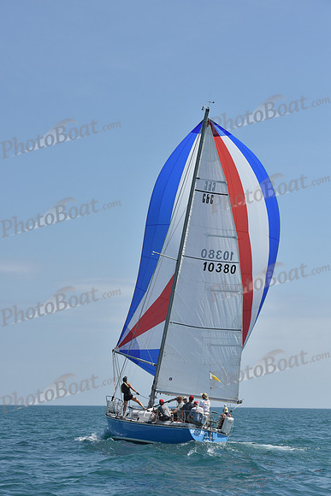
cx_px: 166
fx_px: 1268
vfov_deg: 22.1
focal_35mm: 92
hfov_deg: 14.9
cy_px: 248
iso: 250
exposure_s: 1/1250
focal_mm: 92
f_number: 9
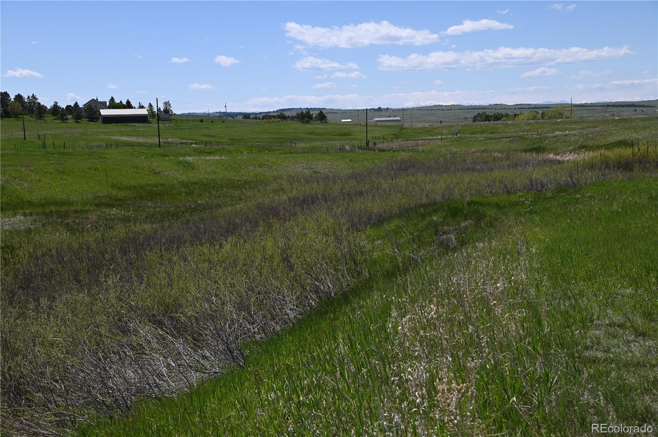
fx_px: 913
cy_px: 218
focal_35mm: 50
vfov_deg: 26.9
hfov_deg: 39.6
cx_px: 329
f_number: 7.1
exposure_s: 1/400
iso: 100
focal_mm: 50
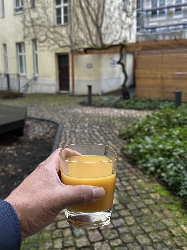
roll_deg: +2.3
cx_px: 75
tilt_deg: -11.2
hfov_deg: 46.5
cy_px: 101
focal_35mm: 30
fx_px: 216
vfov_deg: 59.5
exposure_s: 1/121
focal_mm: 6.86
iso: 125
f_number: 1.78
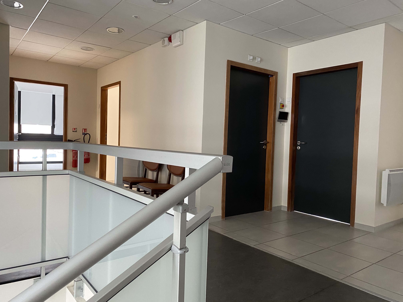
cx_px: 202
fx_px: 303
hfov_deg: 67.3
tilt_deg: -1.1
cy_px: 151
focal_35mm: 26
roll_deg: -2.1
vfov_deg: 53.1
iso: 320
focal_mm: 4.25
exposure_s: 1/60
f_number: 1.8
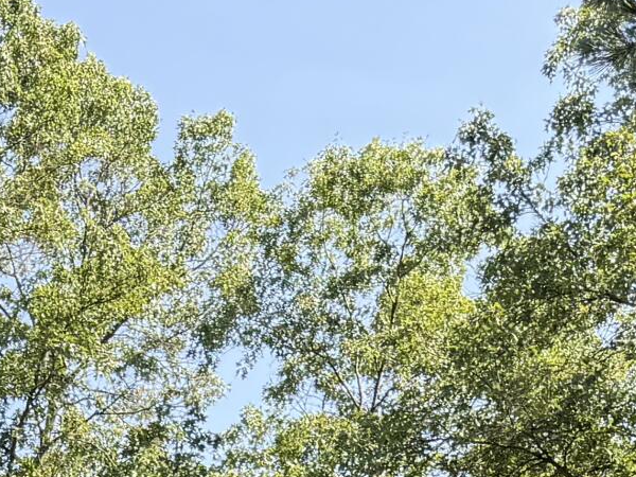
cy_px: 1149
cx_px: -94
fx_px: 2205
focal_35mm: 120
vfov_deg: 10.6
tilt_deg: -1.3
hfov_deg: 15.9
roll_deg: -0.5
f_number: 1.78
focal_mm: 6.76
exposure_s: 1/822
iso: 80
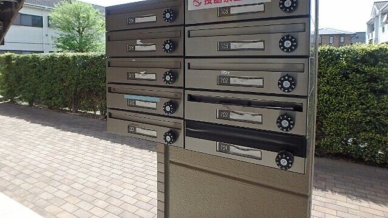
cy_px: 74
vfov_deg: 48.7
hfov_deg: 78.7
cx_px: 194
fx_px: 237
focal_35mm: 23
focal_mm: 3.7
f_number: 3.5
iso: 125
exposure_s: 1/500
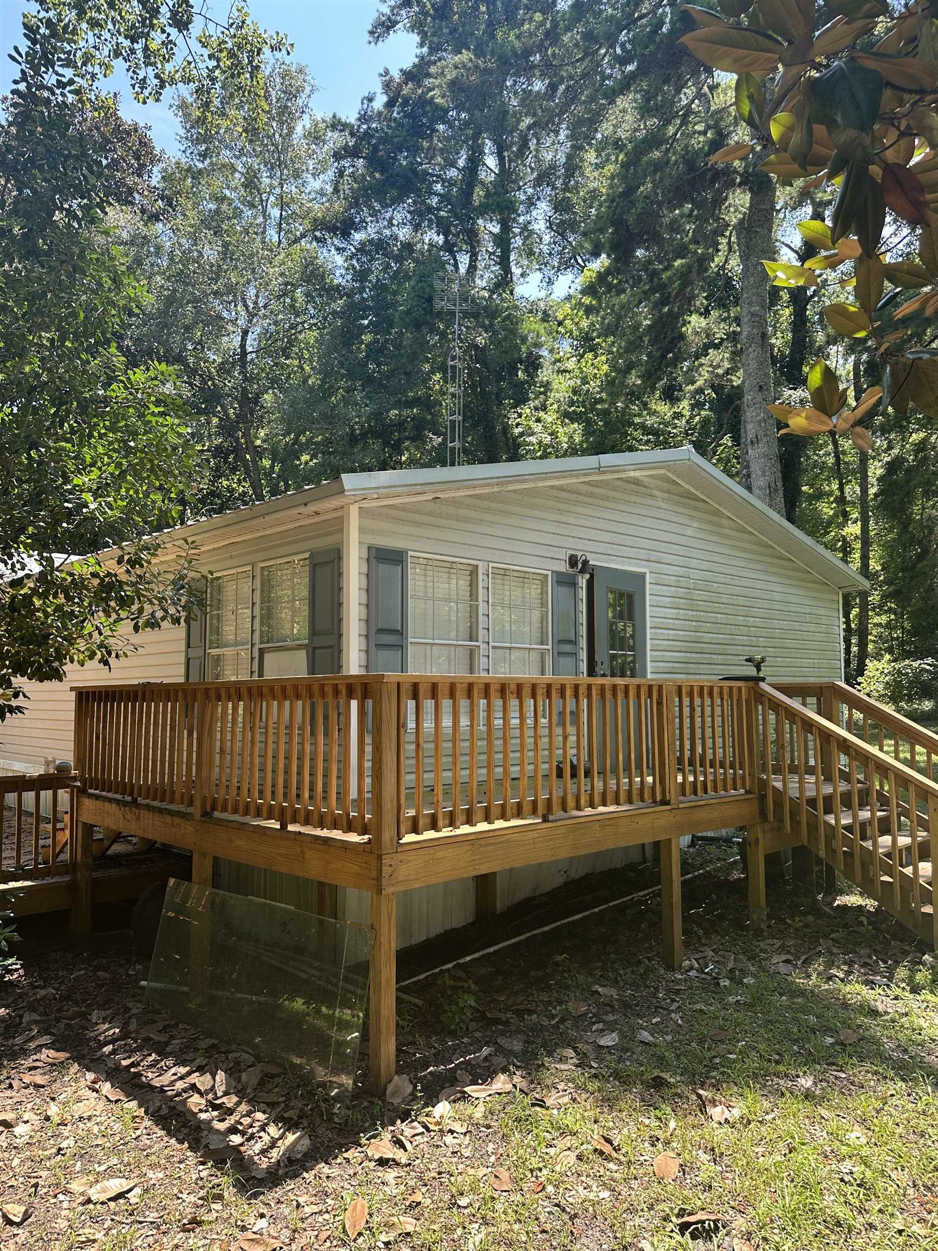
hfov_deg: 56.8
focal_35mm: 24
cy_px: 626
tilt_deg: +6.1
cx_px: 469
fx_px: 867
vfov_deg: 71.6
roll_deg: +0.3
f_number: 1.78
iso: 80
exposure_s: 1/564
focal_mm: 6.86
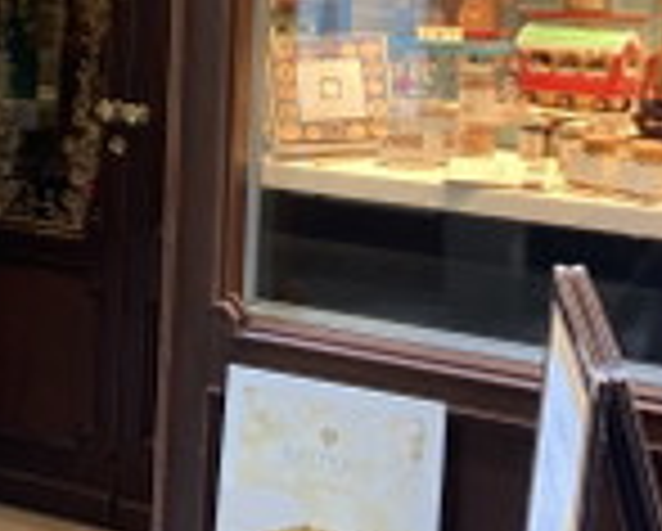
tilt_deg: -1.7
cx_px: 288
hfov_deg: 20.6
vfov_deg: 16.2
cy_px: -29
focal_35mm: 93
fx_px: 1825
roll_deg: -2.3
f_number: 1.8
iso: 160
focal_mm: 3.99
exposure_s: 1/50
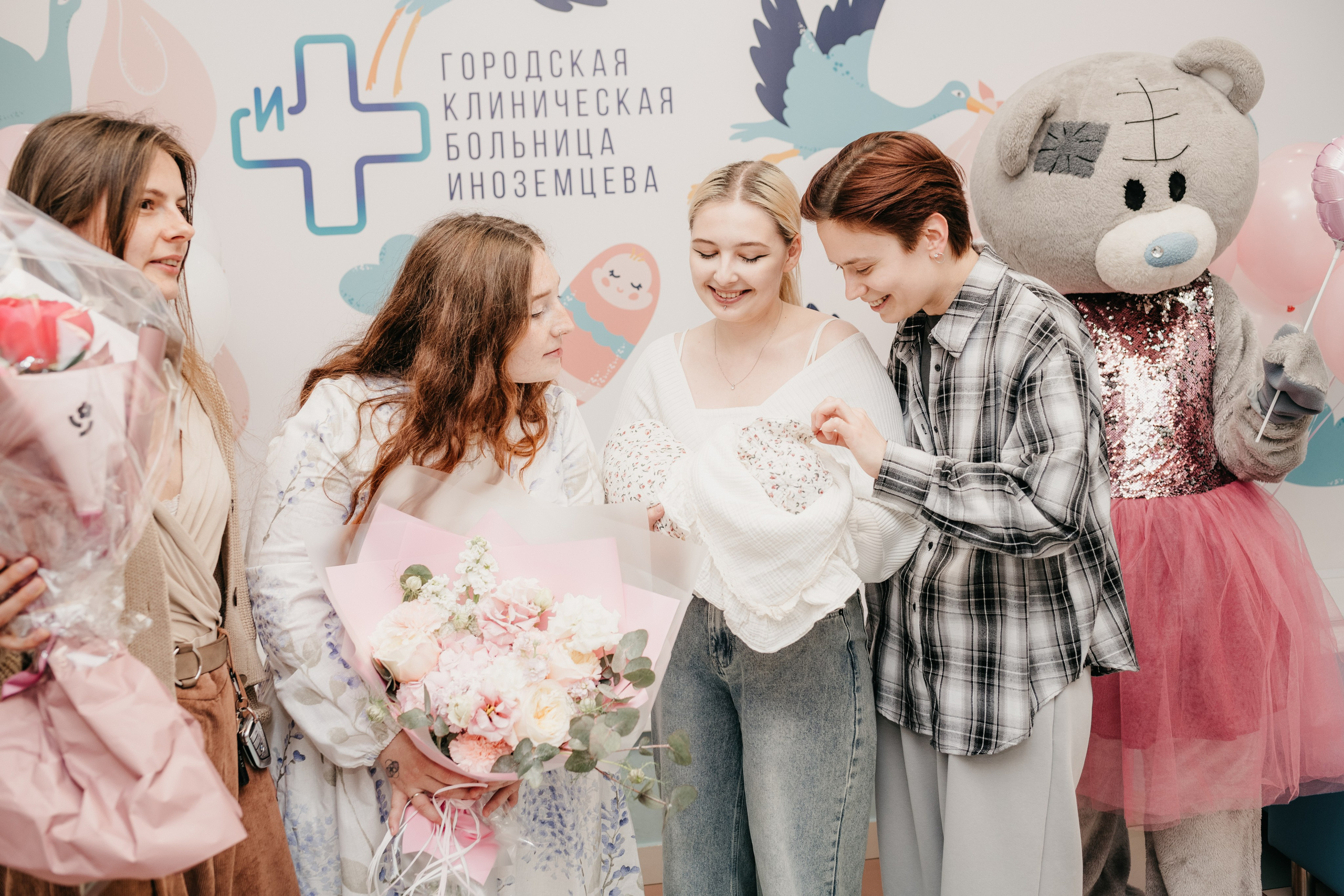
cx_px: 672
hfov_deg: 54.4
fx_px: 1307
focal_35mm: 35
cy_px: 448
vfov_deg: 37.9
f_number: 4
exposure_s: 1/160
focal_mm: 35
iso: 400
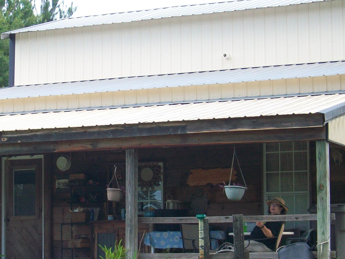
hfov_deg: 17.4
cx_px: 118
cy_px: 146
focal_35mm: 113
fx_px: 1126
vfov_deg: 13.1
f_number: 4.1
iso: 64
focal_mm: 11
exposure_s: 1/100
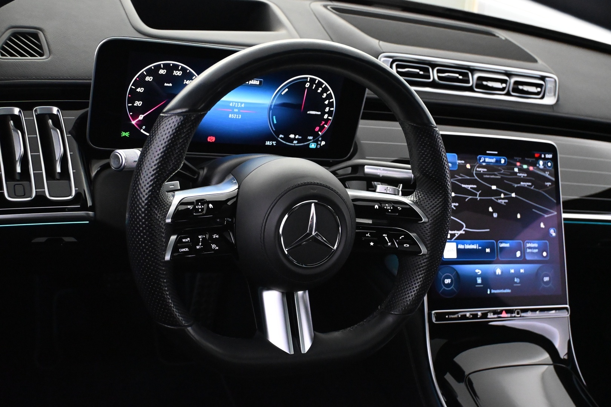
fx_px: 738
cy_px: 204
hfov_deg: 45.0
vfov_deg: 30.8
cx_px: 306
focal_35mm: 44
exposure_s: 1/60
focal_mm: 29
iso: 6400
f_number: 4.8
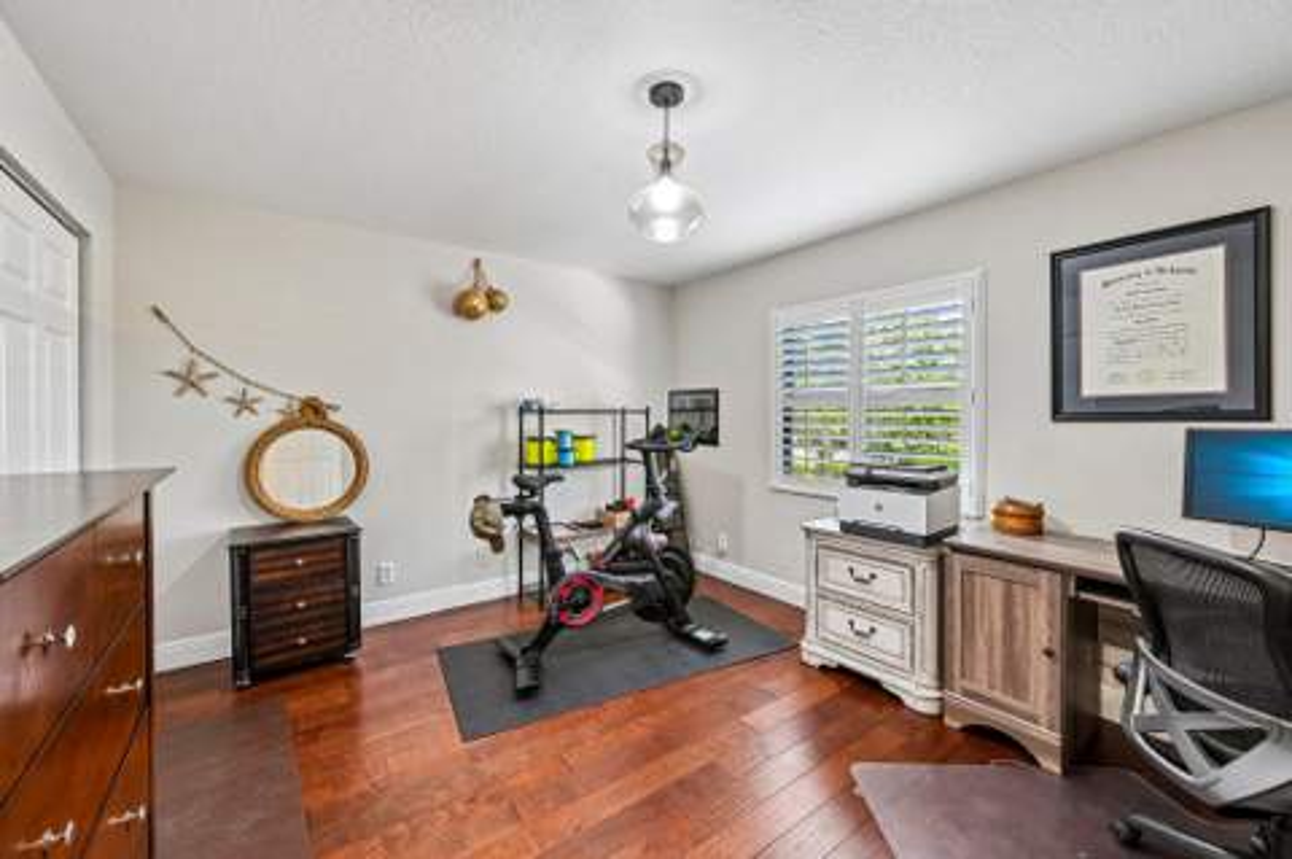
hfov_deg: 104.3
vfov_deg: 81.1
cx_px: 646
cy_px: 430
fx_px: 502
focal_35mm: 14
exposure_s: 1/80
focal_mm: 14
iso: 3200
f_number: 8
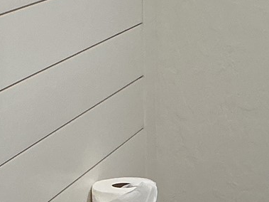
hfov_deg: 13.1
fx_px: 1142
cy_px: 142
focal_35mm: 147
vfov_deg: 10.1
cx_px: -41
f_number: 1.8
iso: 40
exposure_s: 1/60
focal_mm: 3
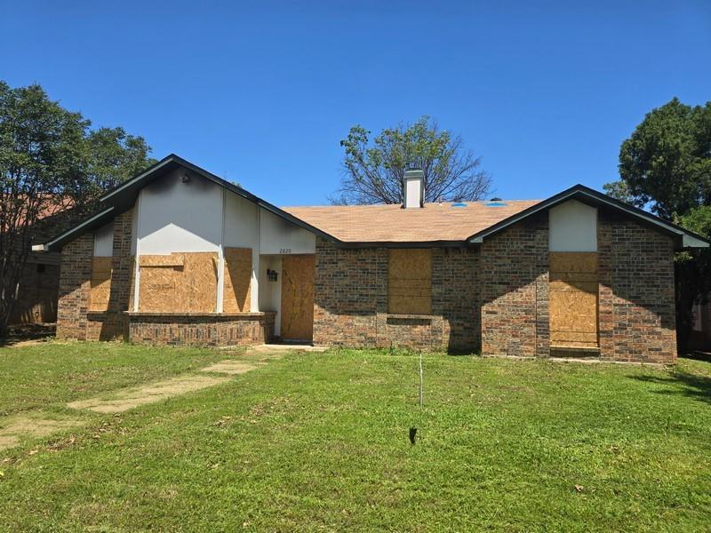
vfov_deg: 58.9
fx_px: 472
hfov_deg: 73.9
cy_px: 266
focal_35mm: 23
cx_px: 356
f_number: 1.7
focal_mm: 6.3
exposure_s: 1/730
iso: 12
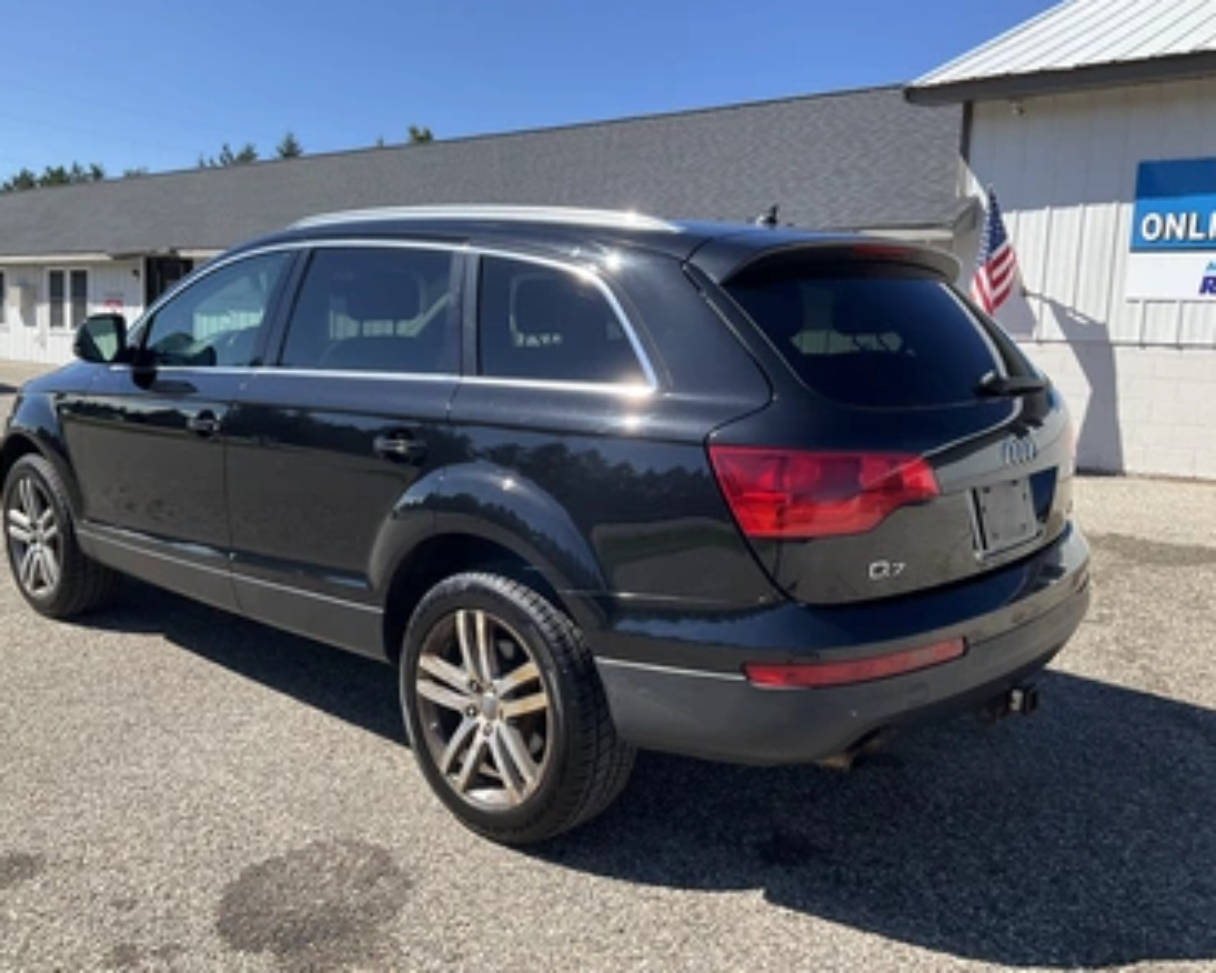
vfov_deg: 47.1
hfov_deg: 57.2
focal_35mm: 31
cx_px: 583
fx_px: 1116
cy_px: 486
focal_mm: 3
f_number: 1.8
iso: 25
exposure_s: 1/1250
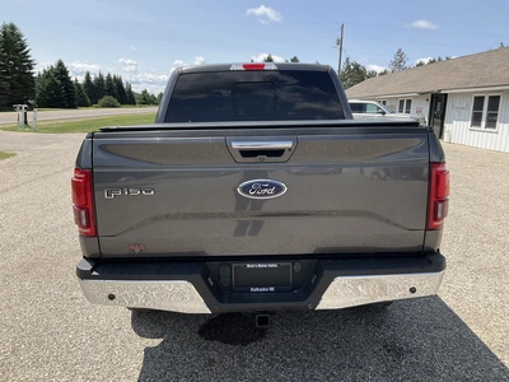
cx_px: 254
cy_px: 191
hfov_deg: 61.7
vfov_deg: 48.2
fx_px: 426
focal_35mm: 29
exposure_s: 1/1342
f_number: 1.8
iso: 25
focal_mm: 3
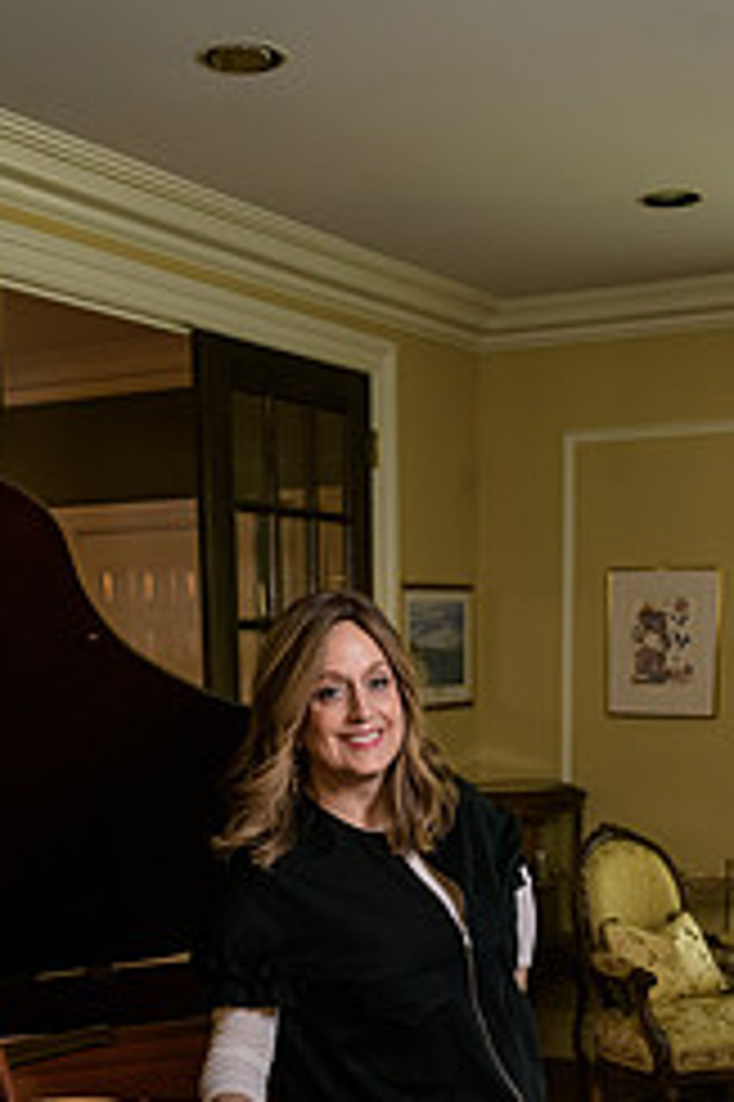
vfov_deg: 33.2
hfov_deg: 23.7
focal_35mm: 57
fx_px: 1746
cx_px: 446
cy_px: 1003
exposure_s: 1/125
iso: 1600
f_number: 4
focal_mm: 31
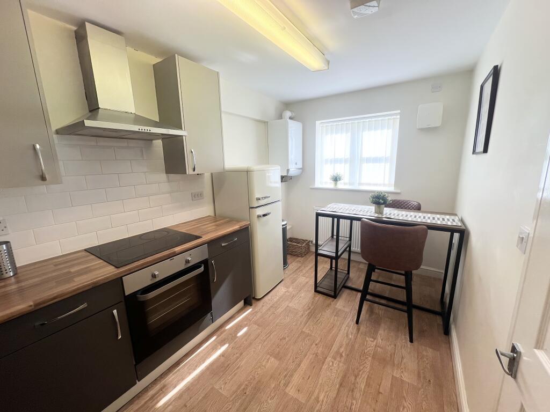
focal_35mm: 13
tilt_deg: -12.4
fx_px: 207
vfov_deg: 89.9
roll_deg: +1.0
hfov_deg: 106.2
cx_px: 275
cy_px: 206
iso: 32
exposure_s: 1/100
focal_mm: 1.57
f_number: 1.8
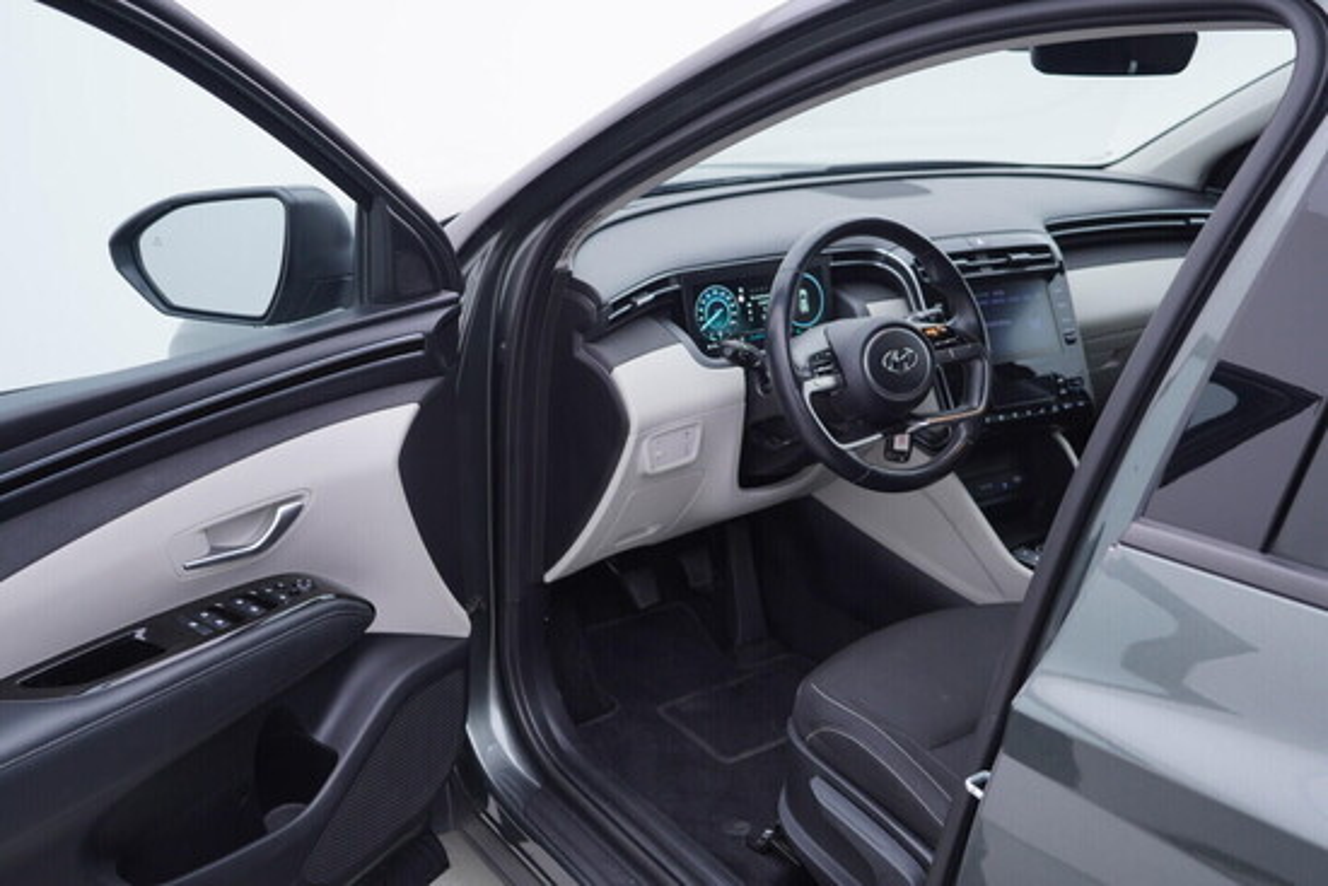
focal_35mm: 36
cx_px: 664
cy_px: 443
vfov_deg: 36.9
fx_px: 1328
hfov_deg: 53.1
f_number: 3.2
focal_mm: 24
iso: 125
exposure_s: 1/50
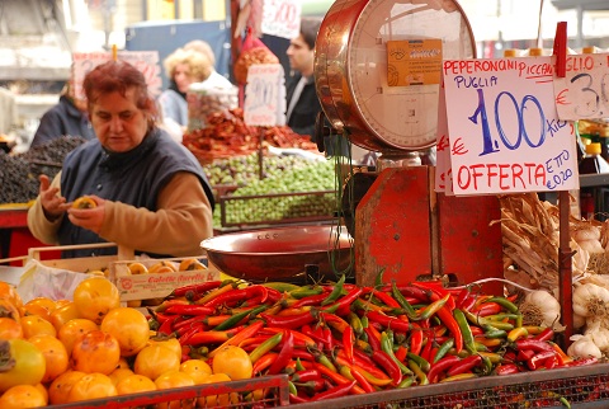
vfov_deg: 14.8
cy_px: 204
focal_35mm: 93
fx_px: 1576
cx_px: 304
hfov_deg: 21.9
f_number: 5.3
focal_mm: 62
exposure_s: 1/100
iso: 800
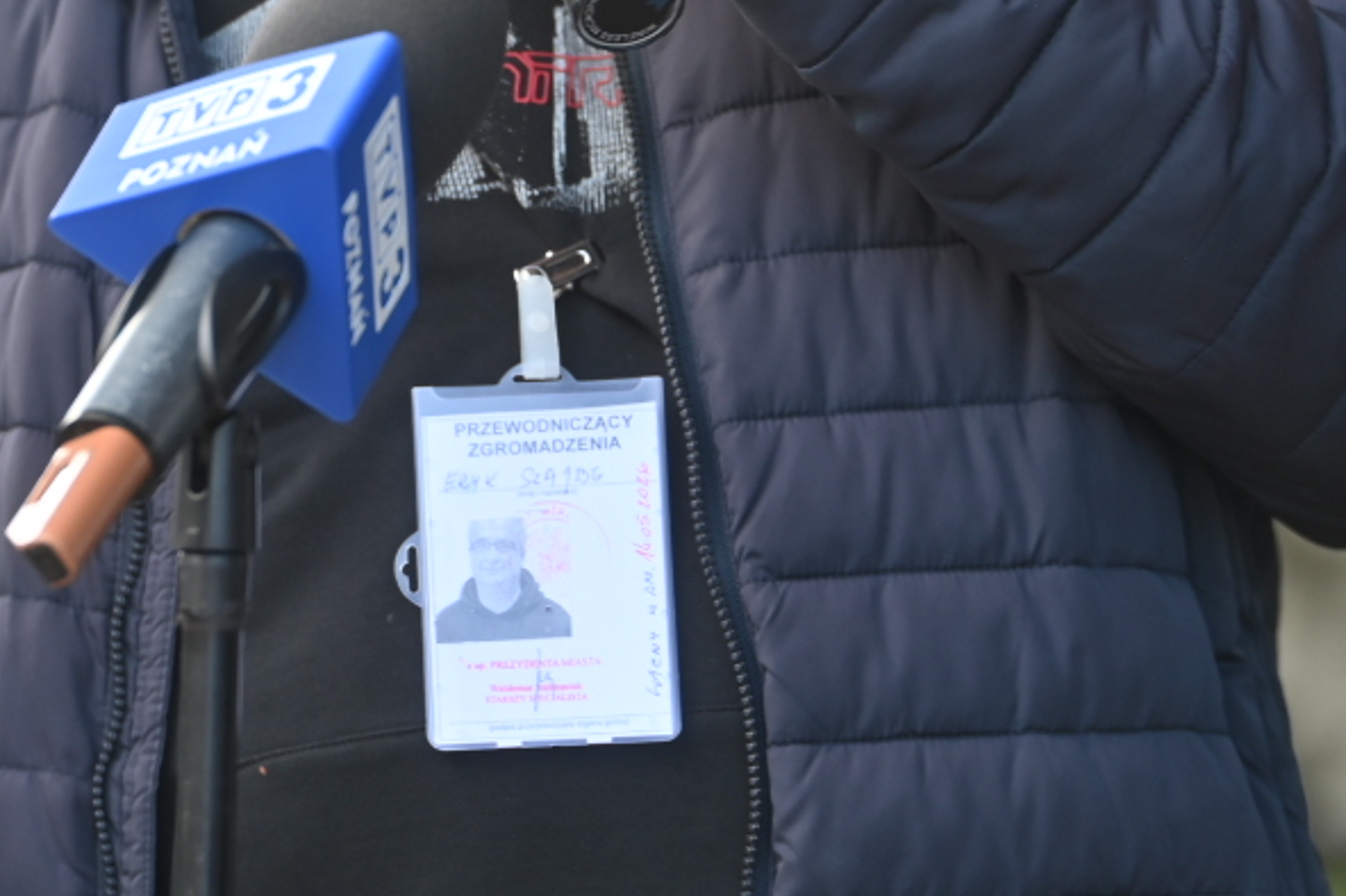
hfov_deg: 5.2
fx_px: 14835
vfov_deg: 3.5
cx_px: 425
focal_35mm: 397
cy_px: -107
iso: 100
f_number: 3.5
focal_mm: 145
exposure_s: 1/160
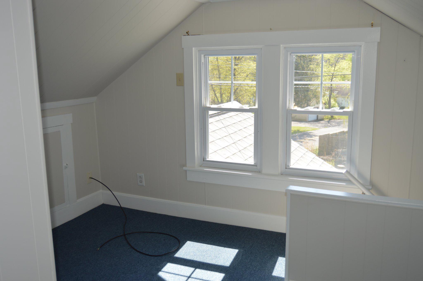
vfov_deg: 39.9
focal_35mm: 33
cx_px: 212
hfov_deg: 57.3
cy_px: 140
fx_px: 387
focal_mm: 22
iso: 100
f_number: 4
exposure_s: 1/125
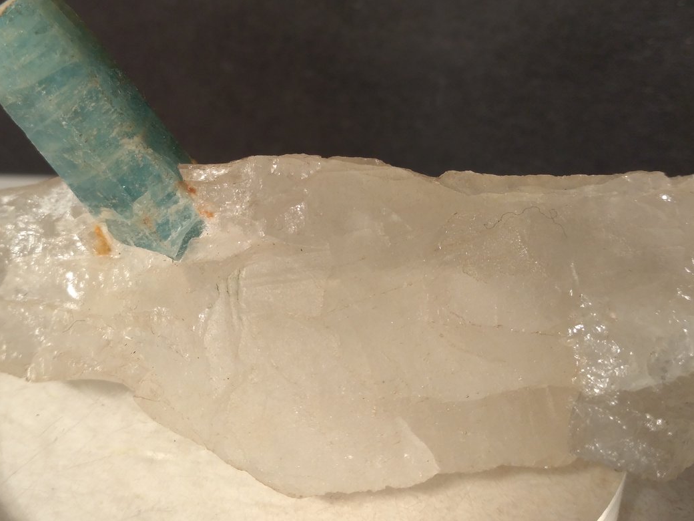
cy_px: 165
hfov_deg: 46.6
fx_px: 802
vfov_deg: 35.5
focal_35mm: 40
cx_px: 284
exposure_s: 1/100
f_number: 2
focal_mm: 3.54
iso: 127
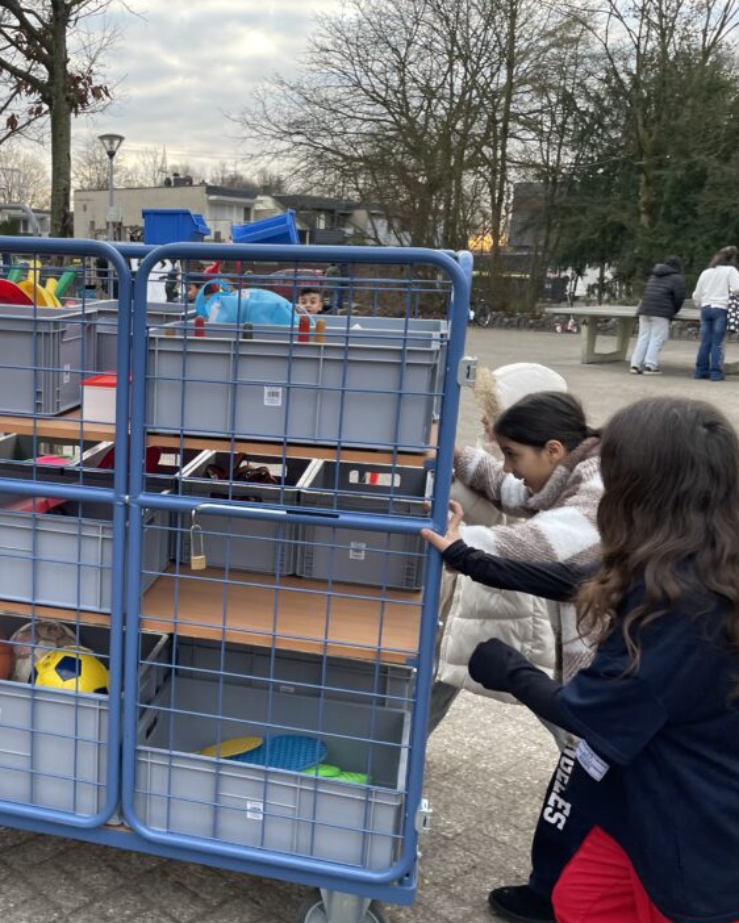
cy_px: 488
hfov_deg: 38.8
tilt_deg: -9.3
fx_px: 1011
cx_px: 159
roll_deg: +0.9
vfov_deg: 49.0
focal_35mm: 37
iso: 40
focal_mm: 4.2
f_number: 1.6
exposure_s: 1/121
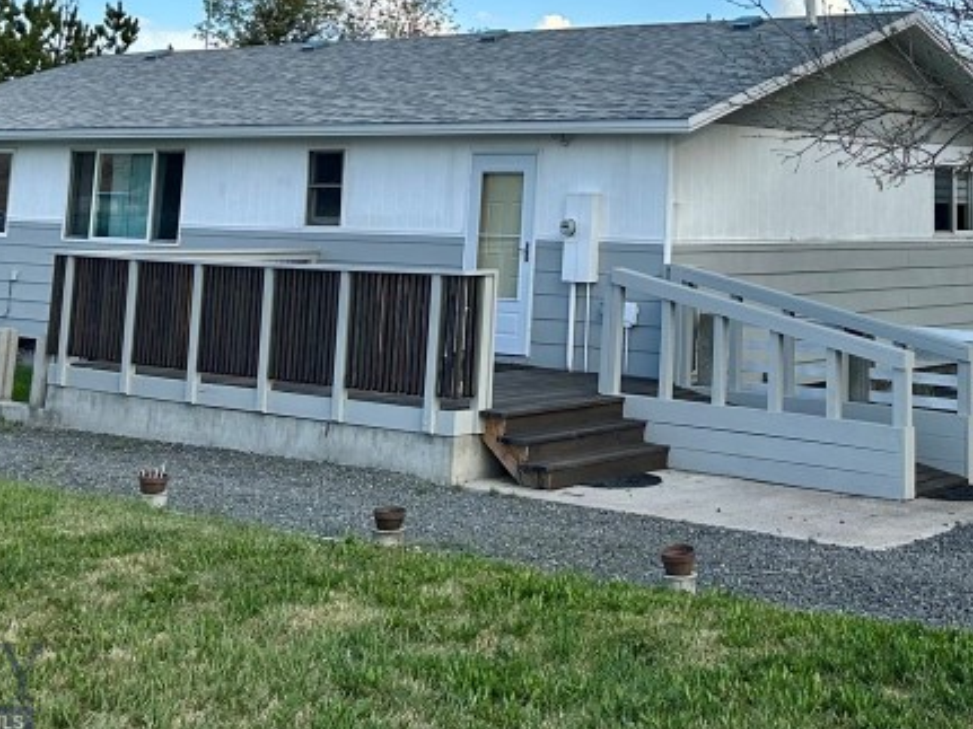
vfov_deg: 23.8
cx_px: 765
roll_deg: -1.8
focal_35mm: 57
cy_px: -97
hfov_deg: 32.9
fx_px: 1602
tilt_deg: +11.2
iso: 80
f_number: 1.78
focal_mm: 6.86
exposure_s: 1/1751
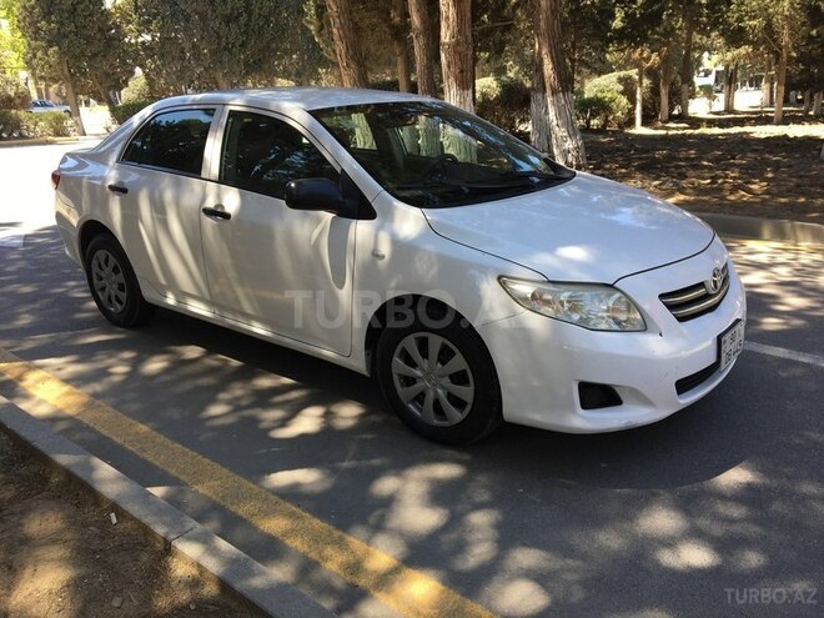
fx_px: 690
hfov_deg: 61.7
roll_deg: +2.2
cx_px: 412
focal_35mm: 29
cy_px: 309
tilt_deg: -17.2
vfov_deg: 48.2
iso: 25
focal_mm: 4.15
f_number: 2.2
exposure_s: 1/190
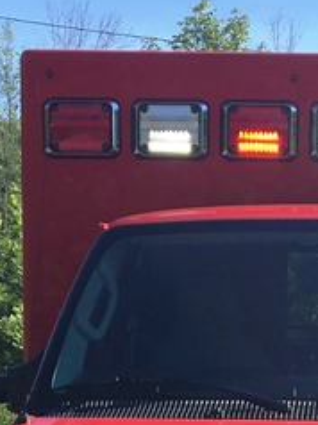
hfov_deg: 11.7
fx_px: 1534
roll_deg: -0.6
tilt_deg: -6.5
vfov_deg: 15.1
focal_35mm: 125
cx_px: 302
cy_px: 550
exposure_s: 1/1054
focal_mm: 4.15
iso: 25
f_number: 2.2
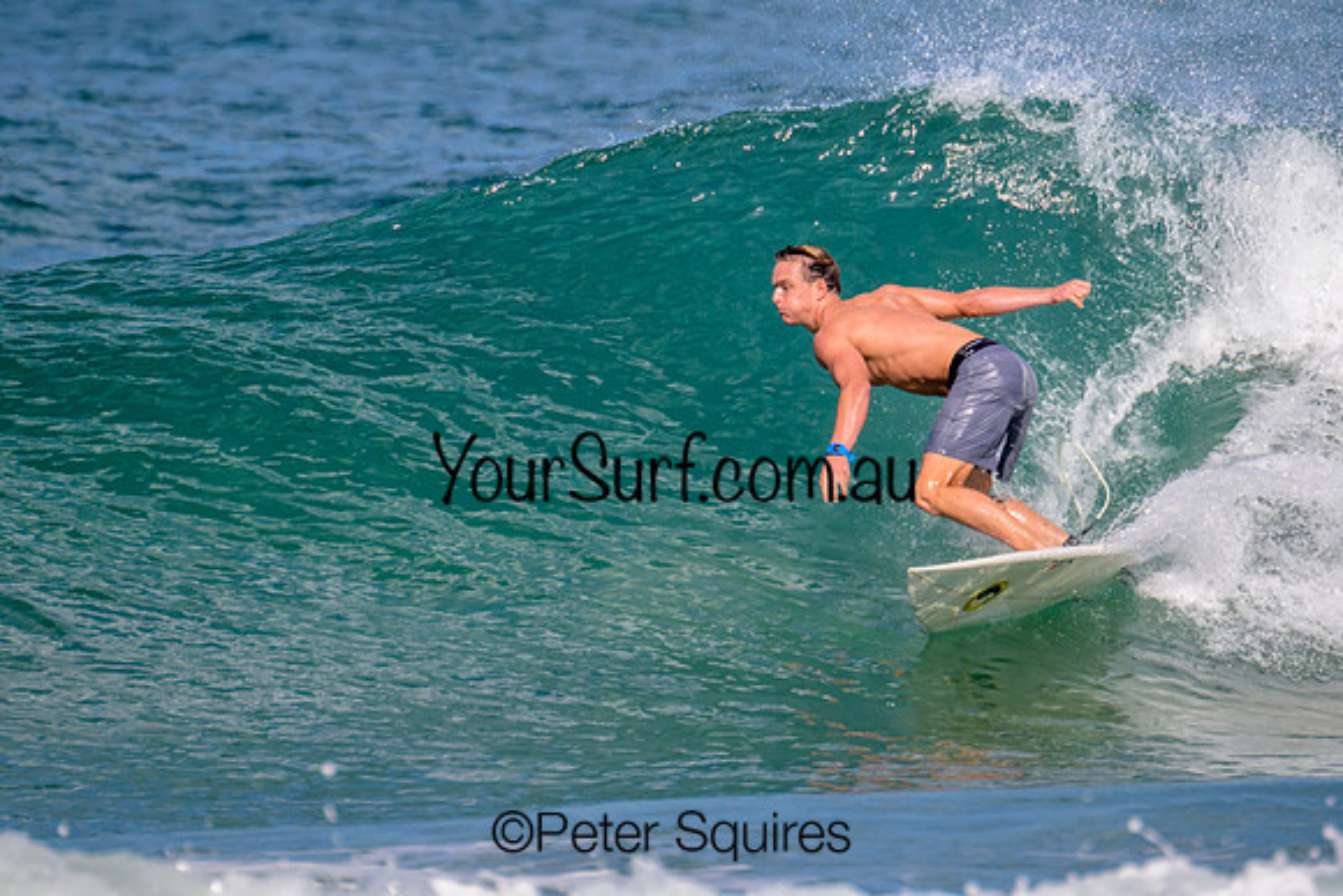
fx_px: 37251
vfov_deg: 1.4
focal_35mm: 998
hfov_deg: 2.1
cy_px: 337
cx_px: 793
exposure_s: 1/2000
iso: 800
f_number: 11
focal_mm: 800
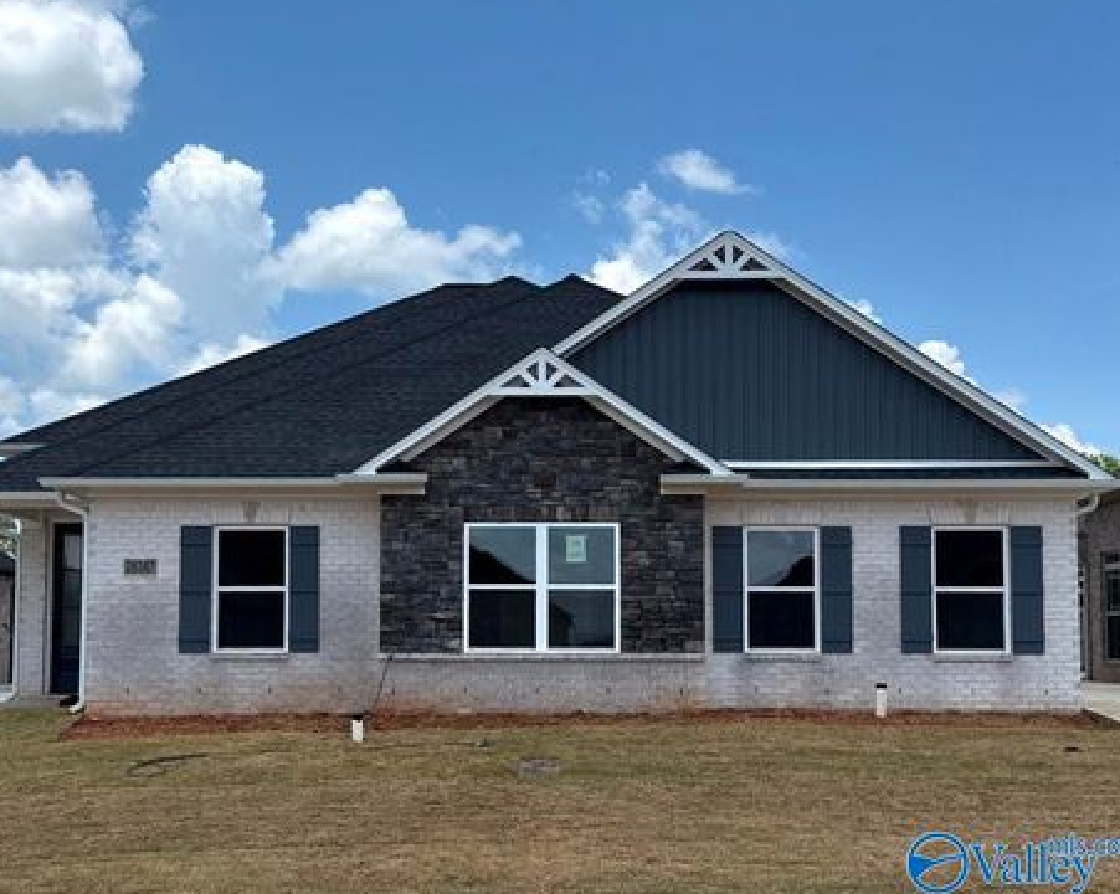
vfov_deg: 54.9
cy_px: 451
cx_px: 522
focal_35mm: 26
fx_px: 861
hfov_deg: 66.0
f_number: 1.78
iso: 80
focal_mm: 6.76
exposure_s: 1/4975
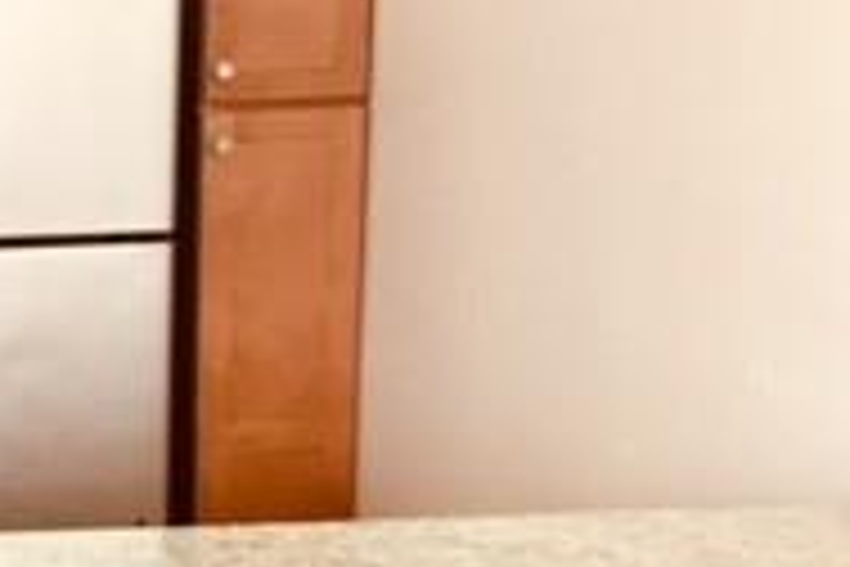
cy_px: 540
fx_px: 2408
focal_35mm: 102
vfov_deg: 13.3
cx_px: -553
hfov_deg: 17.3
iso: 80
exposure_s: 1/30
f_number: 2.2
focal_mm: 4.15
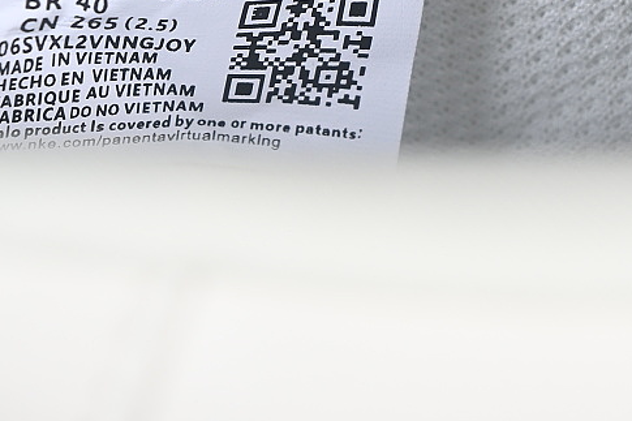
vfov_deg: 8.2
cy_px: 7
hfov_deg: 12.3
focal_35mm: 167
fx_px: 2931
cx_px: 287
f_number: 7.1
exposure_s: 1/80
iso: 160
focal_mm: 50
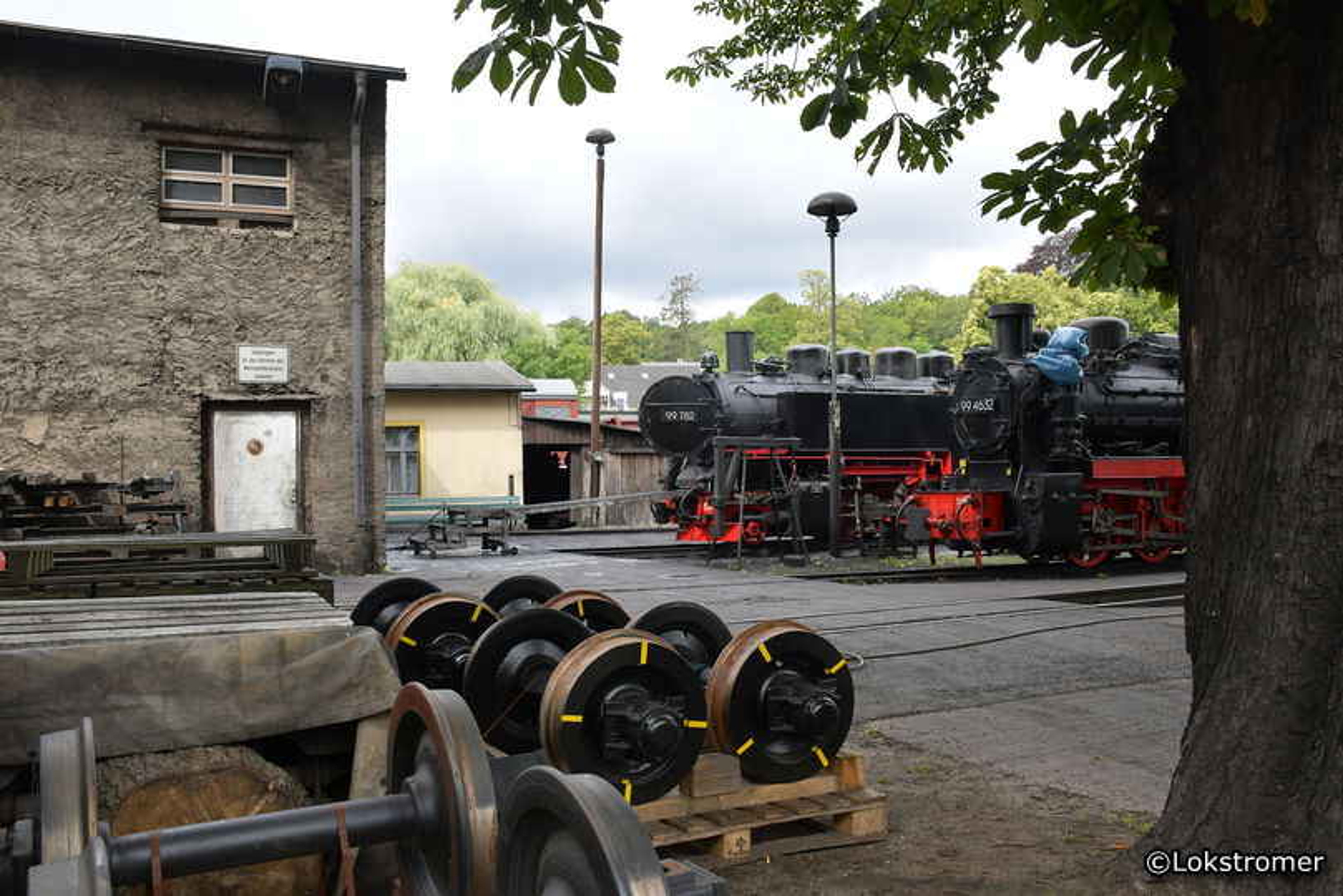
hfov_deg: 61.9
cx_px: 672
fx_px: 1120
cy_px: 448
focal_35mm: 30
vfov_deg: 43.6
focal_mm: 20
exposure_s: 1/200
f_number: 7.1
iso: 200
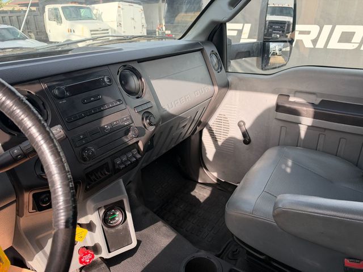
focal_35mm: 24
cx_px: 182
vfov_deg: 56.8
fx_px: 252
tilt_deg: -21.8
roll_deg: +0.7
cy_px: 136
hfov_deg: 71.6
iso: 100
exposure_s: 1/695
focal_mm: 6.93
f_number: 1.8
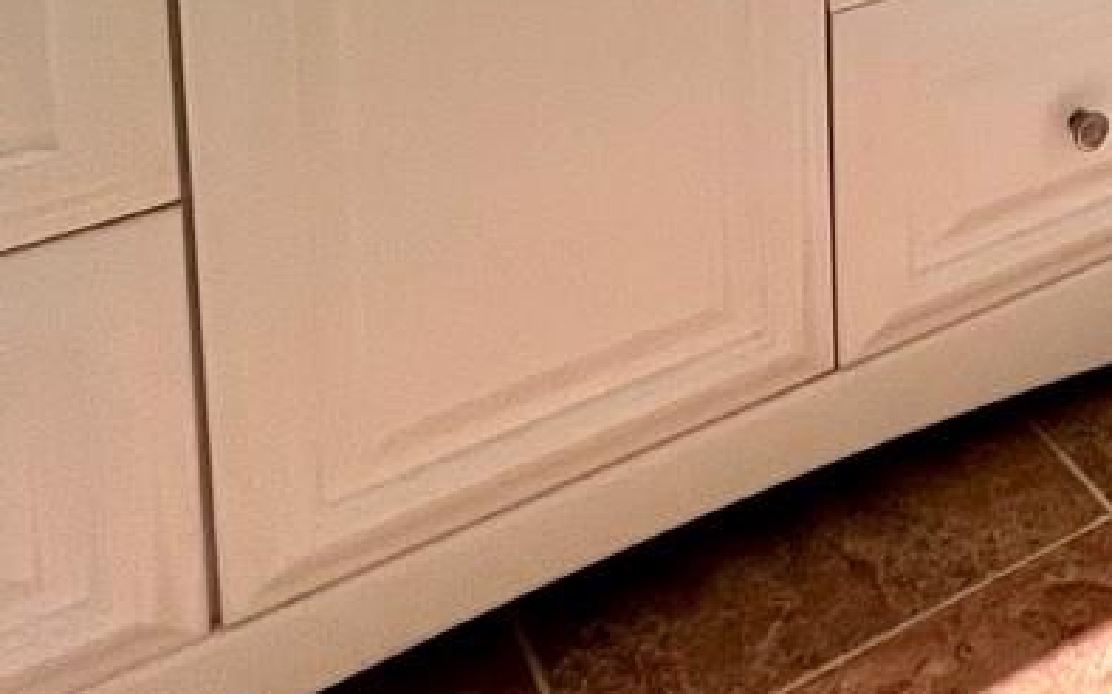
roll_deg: -0.3
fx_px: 1697
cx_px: 1377
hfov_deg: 30.2
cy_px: -595
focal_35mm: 56
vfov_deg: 17.9
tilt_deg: -7.7
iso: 160
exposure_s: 1/60
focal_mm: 1.57
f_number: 1.8
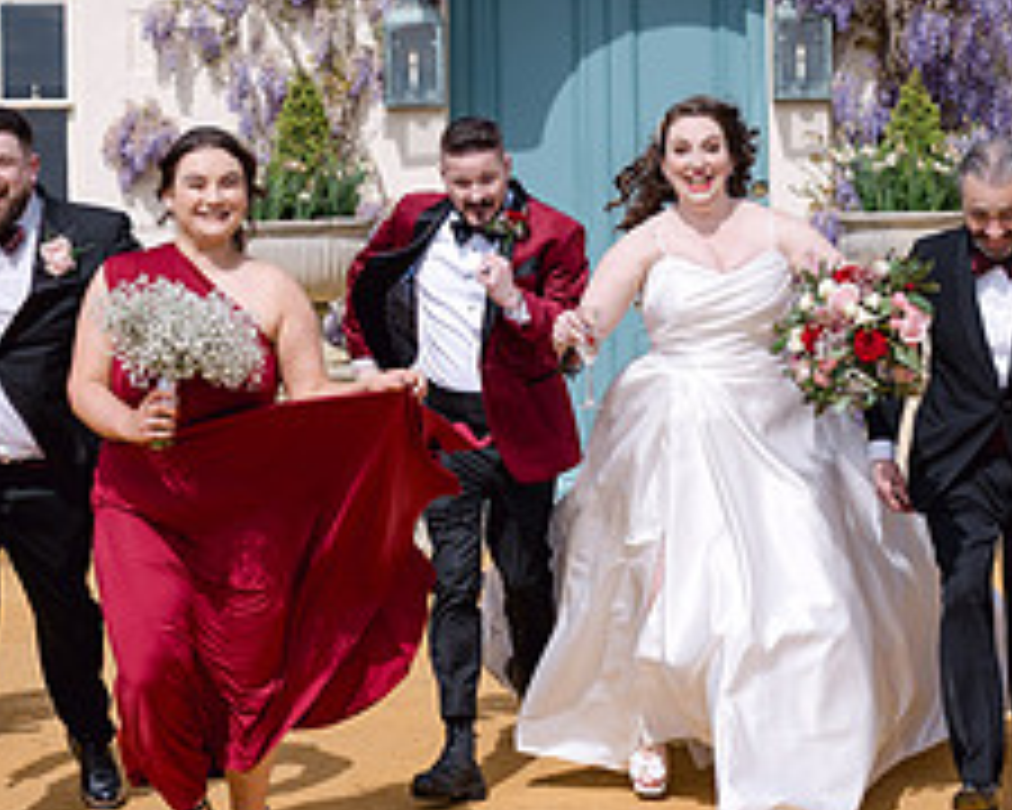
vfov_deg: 13.7
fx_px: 3355
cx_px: 712
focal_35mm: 112
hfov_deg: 17.1
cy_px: 133
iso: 160
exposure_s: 1/2500
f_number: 4.5
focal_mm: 35
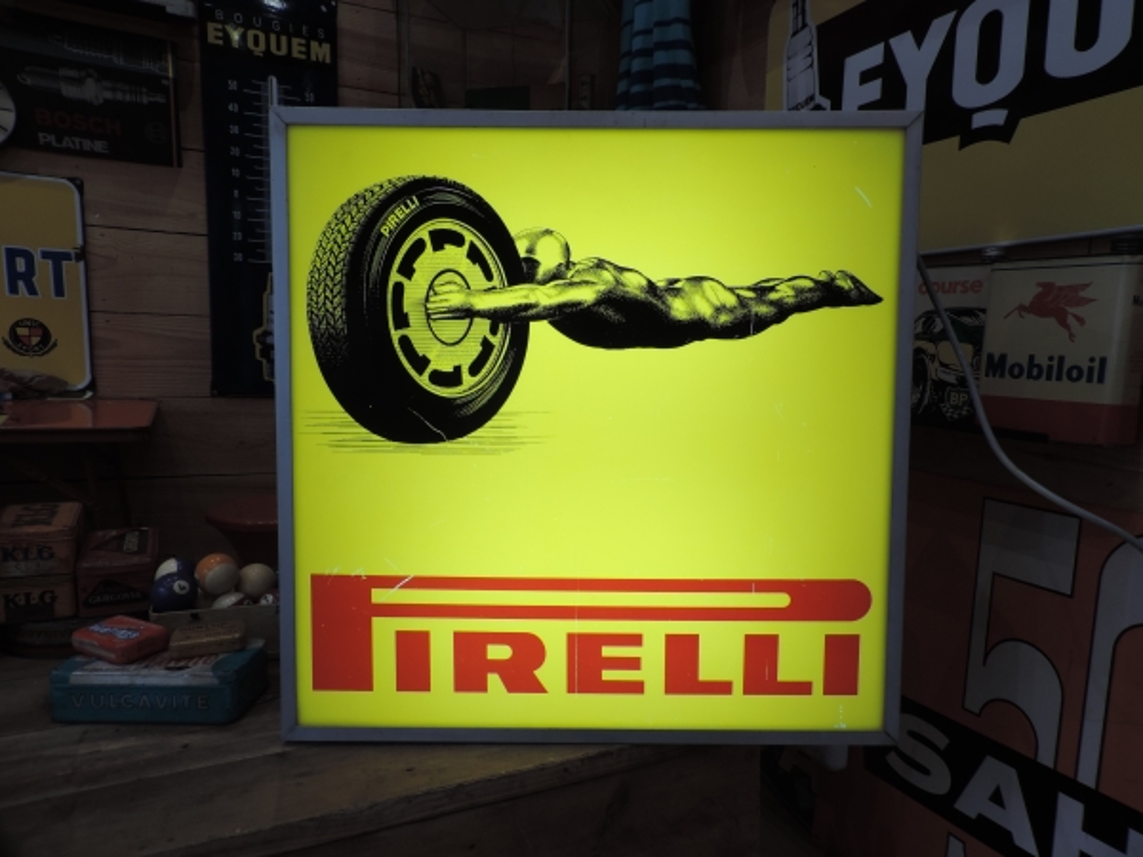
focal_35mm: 24
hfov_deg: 71.6
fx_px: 792
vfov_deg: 56.8
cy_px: 428
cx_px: 572
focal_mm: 4.3
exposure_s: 1/30
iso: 80
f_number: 3
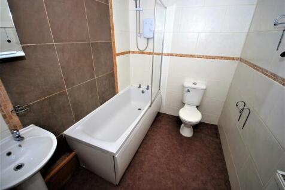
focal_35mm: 15
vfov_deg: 77.3
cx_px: 142
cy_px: 95
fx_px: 119
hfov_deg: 100.4
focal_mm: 10
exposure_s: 1/60
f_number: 4
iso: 100
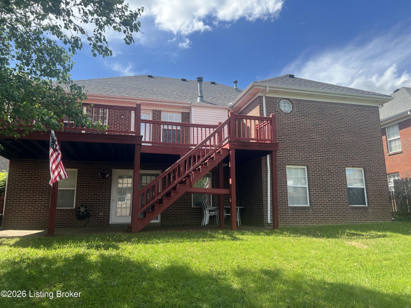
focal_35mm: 26
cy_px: 154
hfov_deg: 67.3
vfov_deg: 53.0
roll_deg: +0.5
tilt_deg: +11.2
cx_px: 206
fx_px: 309
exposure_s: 1/1751
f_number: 1.5
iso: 50
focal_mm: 5.7
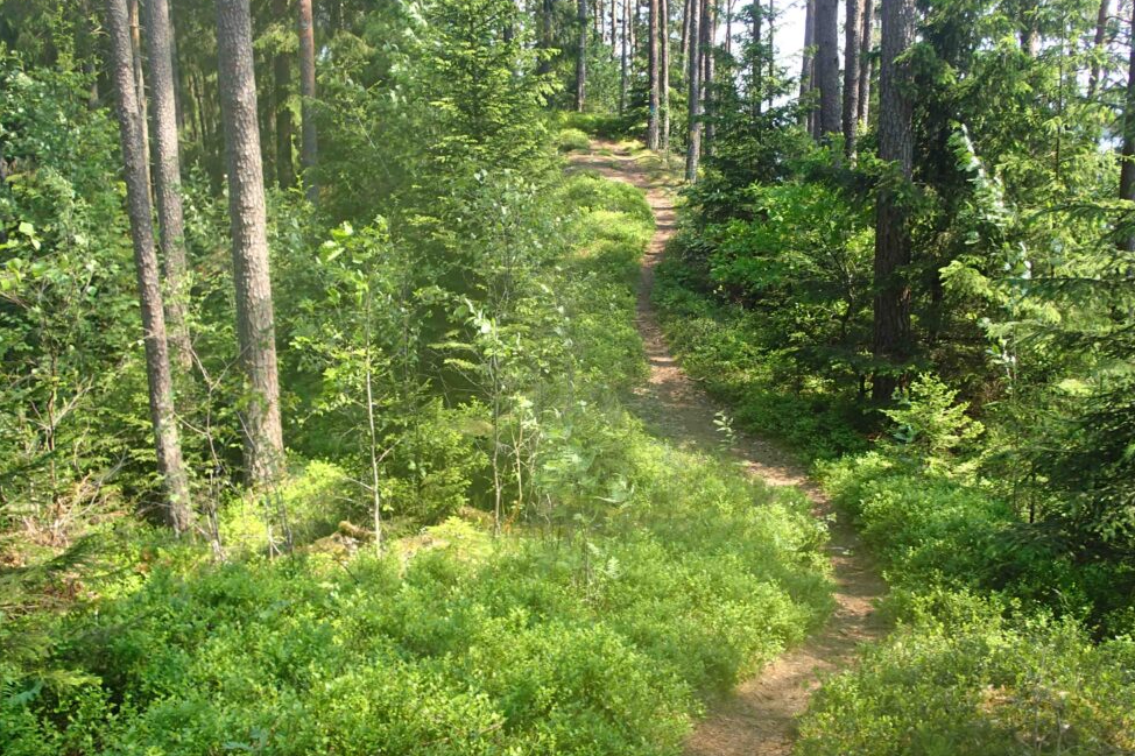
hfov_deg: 54.4
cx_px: 594
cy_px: 374
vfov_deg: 37.8
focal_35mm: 35
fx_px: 1103
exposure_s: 1/160
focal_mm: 5.87
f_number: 3.2
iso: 100
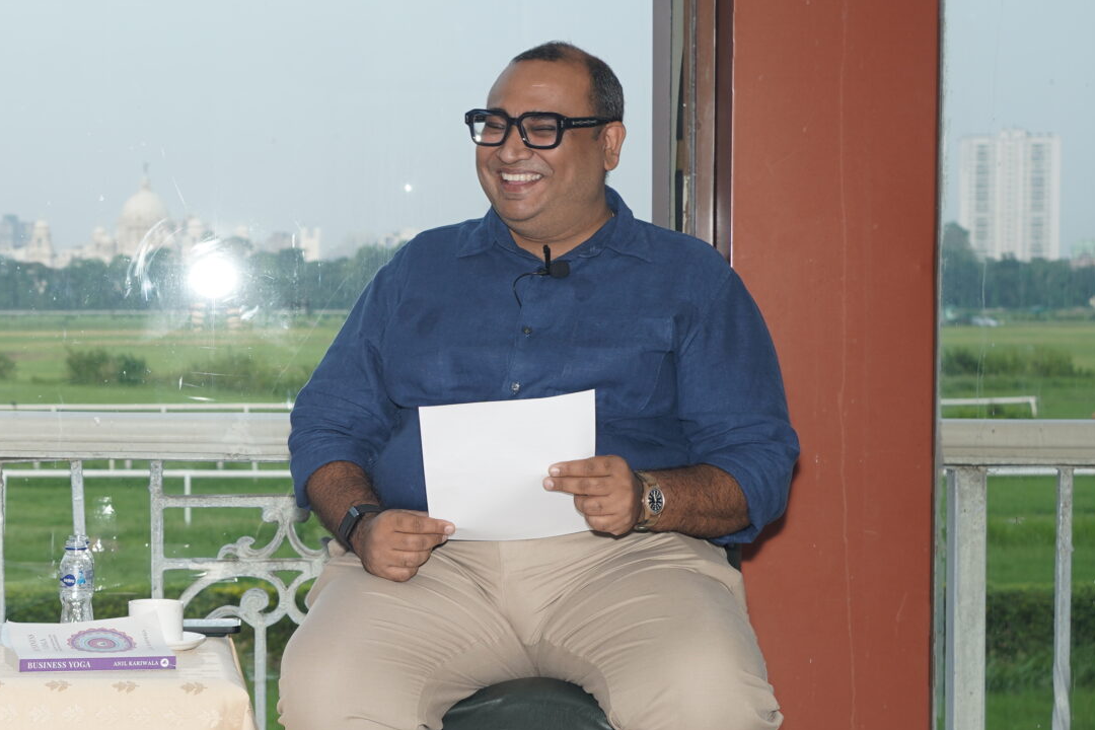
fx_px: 2524
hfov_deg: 23.3
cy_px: 385
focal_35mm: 83
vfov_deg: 16.5
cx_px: -44
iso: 100
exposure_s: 1/125
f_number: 5
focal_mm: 35
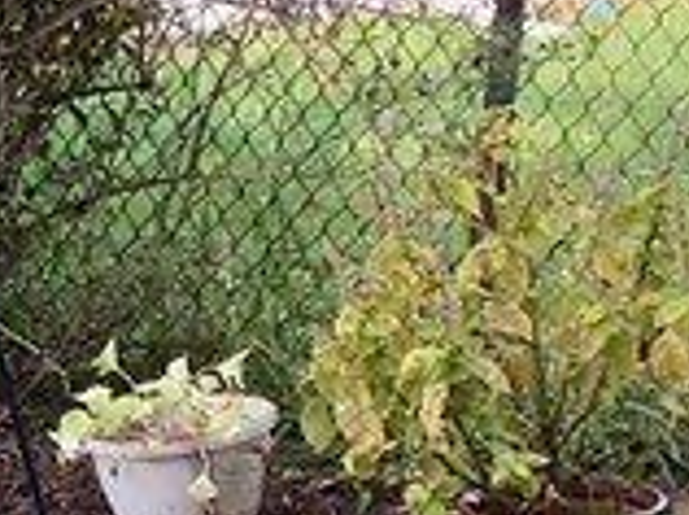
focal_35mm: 201
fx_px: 3995
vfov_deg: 7.4
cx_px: -475
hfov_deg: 9.5
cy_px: 402
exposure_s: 1/120
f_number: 2.4
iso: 25
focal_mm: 3.3
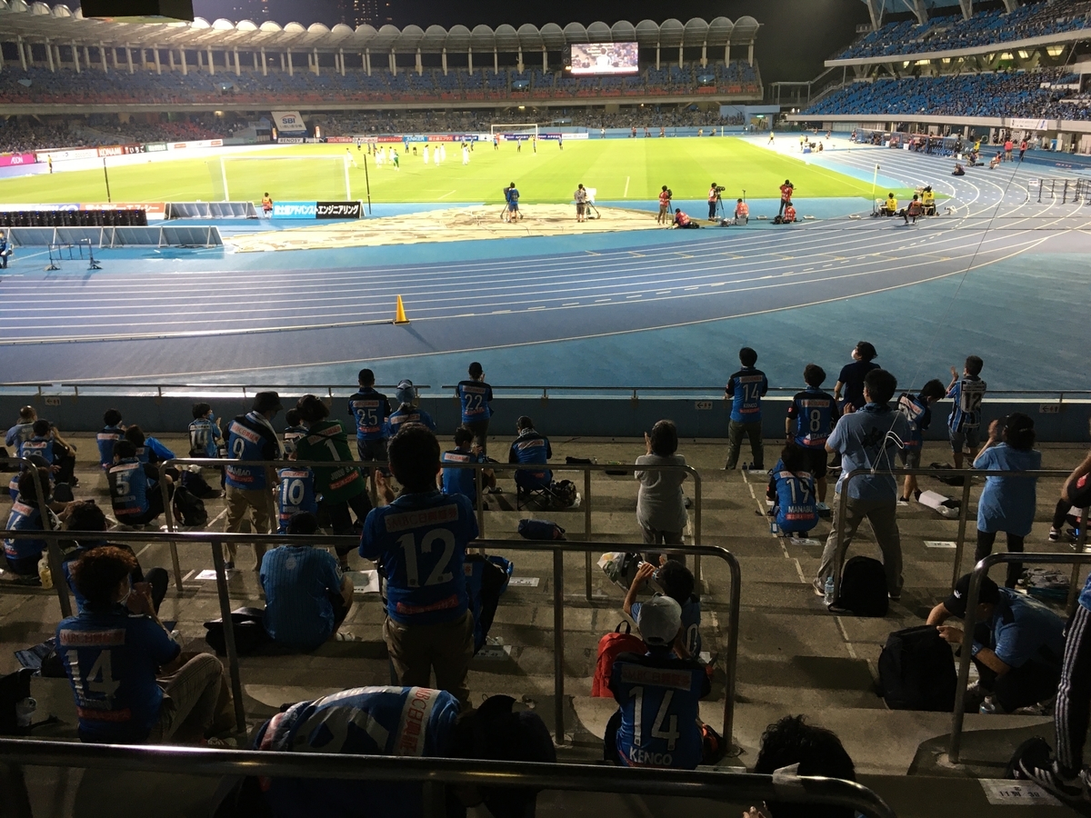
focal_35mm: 29
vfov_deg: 48.2
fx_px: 914
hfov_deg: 61.7
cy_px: 409
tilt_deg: -18.2
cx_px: 546
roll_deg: +1.0
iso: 64
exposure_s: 1/30
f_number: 2.2
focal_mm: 4.15
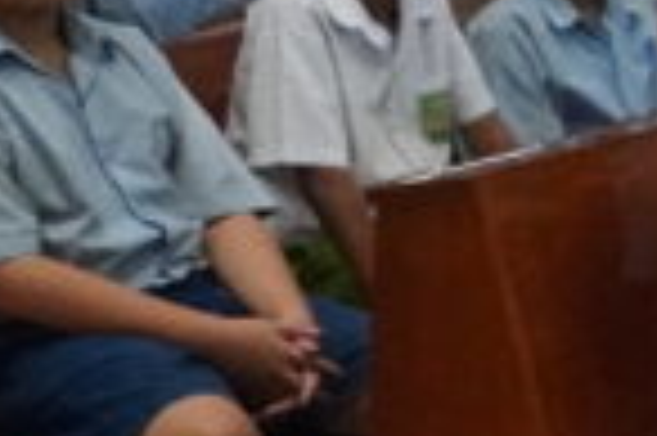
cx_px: 2192
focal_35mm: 190
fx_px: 3464
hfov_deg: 8.4
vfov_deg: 7.2
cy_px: 240
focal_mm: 18
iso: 6400
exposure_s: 1/320
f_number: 3.5
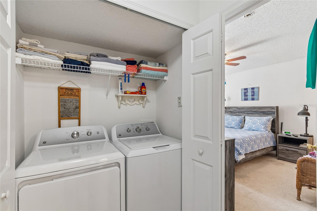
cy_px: 106
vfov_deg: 77.3
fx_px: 132
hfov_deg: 100.4
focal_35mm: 15
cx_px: 158
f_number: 7.1
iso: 100
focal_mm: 10
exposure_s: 1/3.33
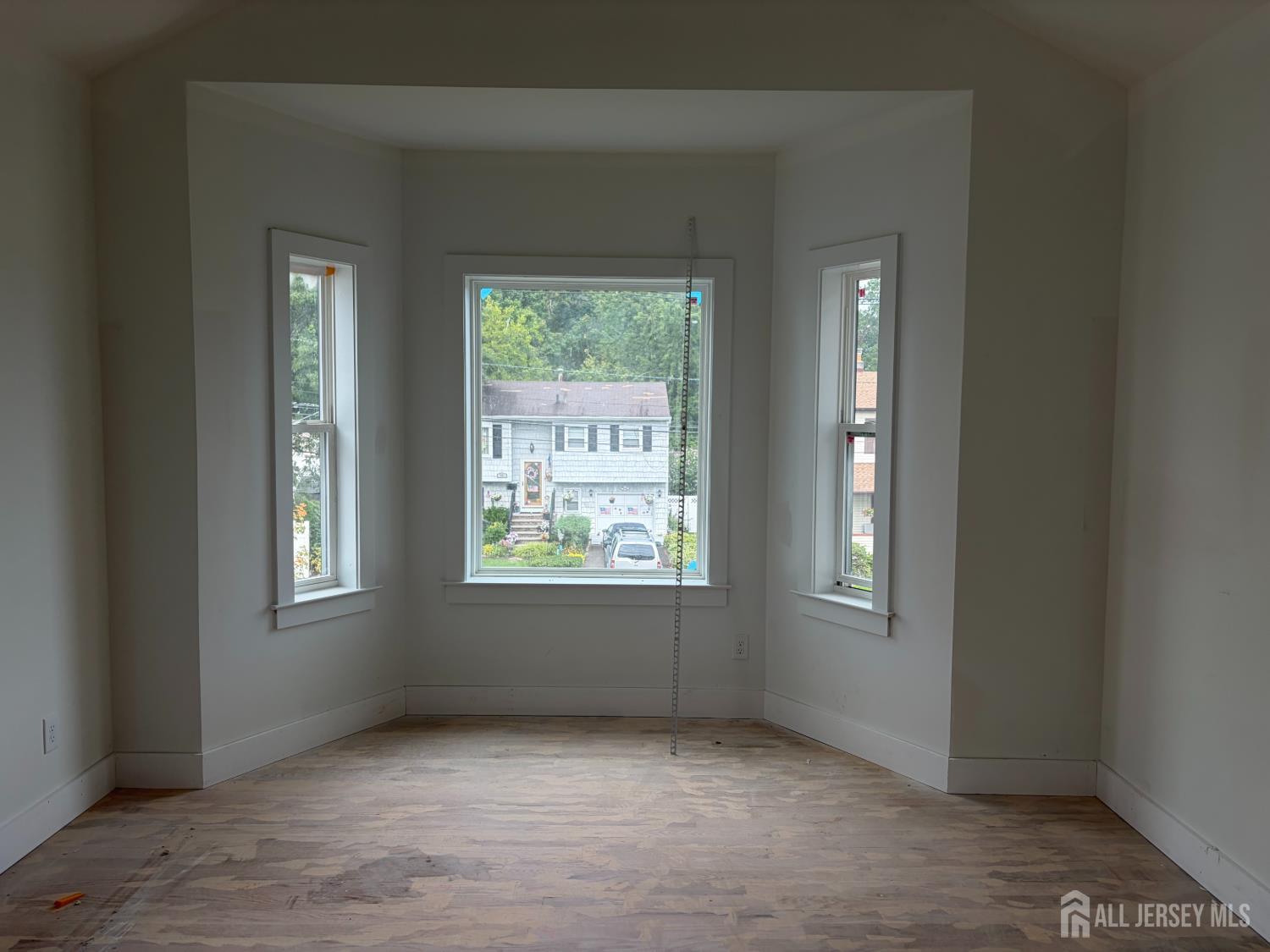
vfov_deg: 53.1
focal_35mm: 26
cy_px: 476
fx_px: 954
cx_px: 635
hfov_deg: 67.3
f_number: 1.6
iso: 40
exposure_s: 1/265
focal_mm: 5.96
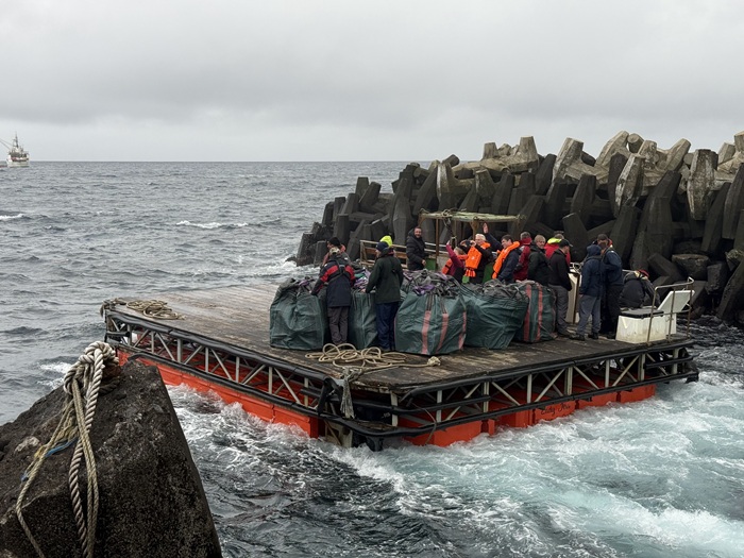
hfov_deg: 39.7
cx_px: 372
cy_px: 279
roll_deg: -0.3
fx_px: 1032
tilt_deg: -5.7
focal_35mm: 48
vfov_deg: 30.3
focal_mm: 6.76
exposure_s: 1/469
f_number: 1.78
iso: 64
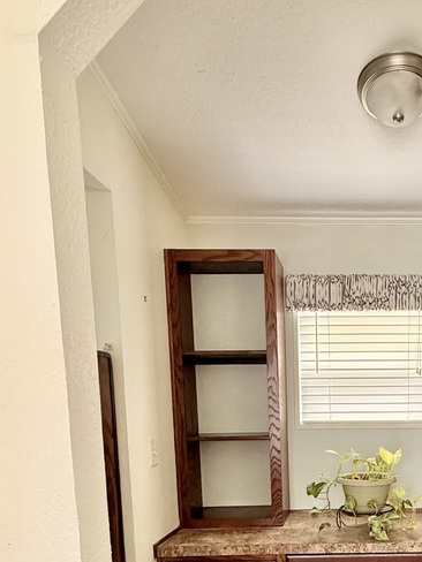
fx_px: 504
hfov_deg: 42.0
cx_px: 374
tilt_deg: -7.4
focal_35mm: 31
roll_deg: -0.6
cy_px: 473
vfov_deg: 53.2
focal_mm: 2.22
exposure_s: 1/60
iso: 400
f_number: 2.2
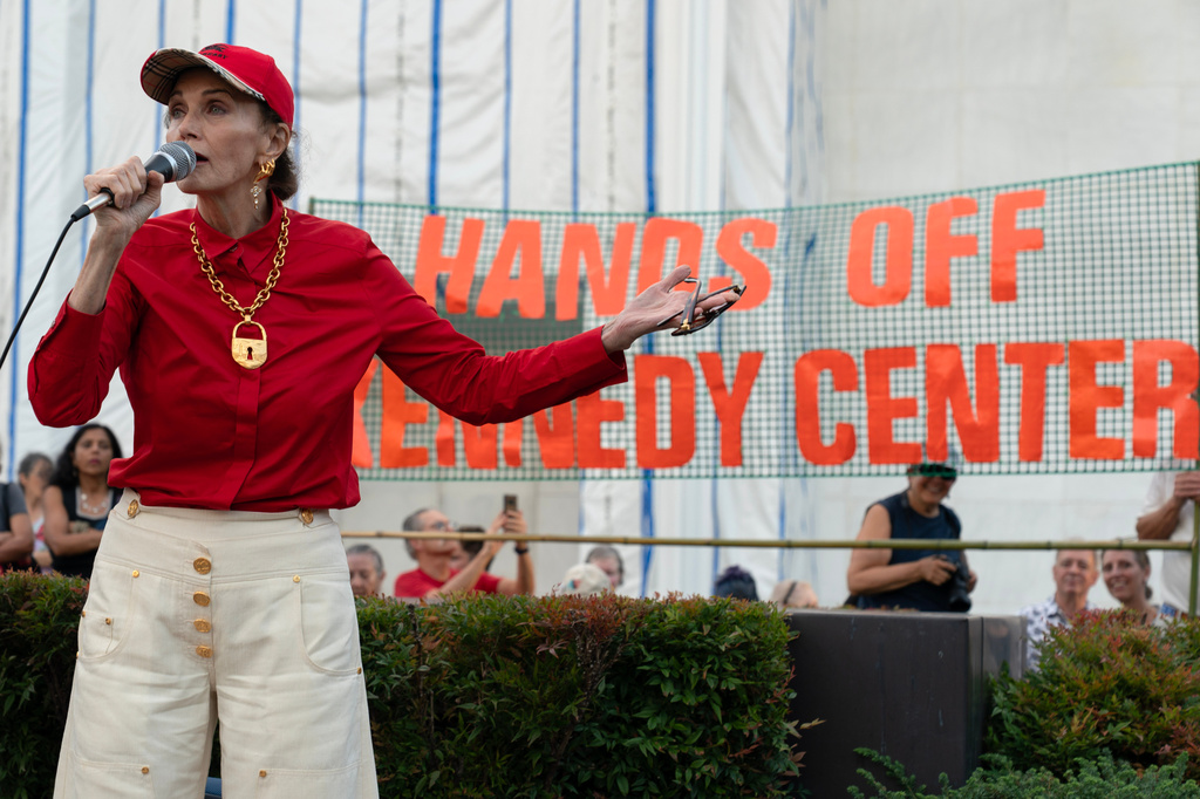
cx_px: 600
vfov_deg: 19.4
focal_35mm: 70
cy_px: 400
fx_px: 2332
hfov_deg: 28.9
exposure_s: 1/100
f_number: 5
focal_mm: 70
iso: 200
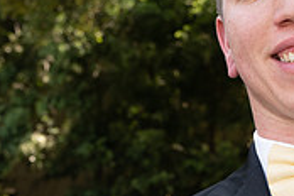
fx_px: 1037
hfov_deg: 16.1
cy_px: 170
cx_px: 118
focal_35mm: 127
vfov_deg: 10.7
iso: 400
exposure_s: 1/160
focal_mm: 38
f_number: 6.3
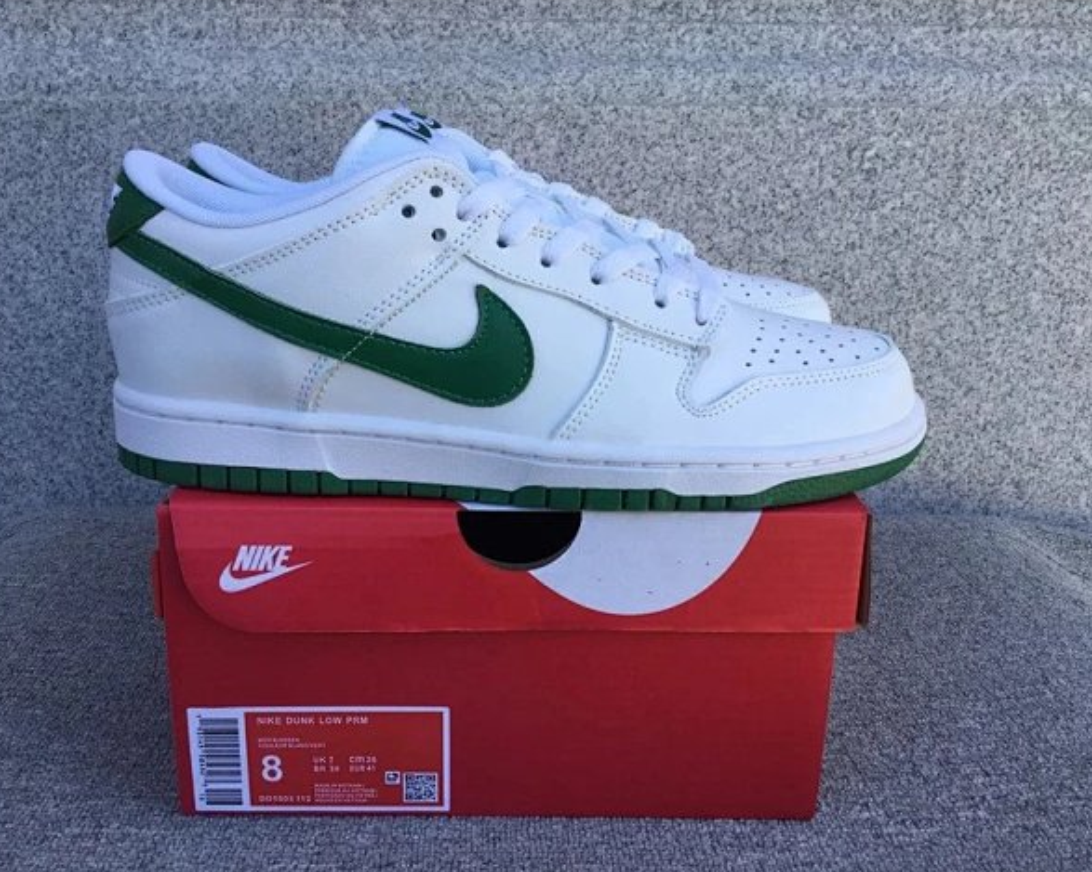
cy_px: 437
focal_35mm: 33
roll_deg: -0.1
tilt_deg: -16.8
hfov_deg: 54.2
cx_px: 512
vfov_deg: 44.5
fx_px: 1066
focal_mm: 3.3
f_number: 2.4
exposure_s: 1/375
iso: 25
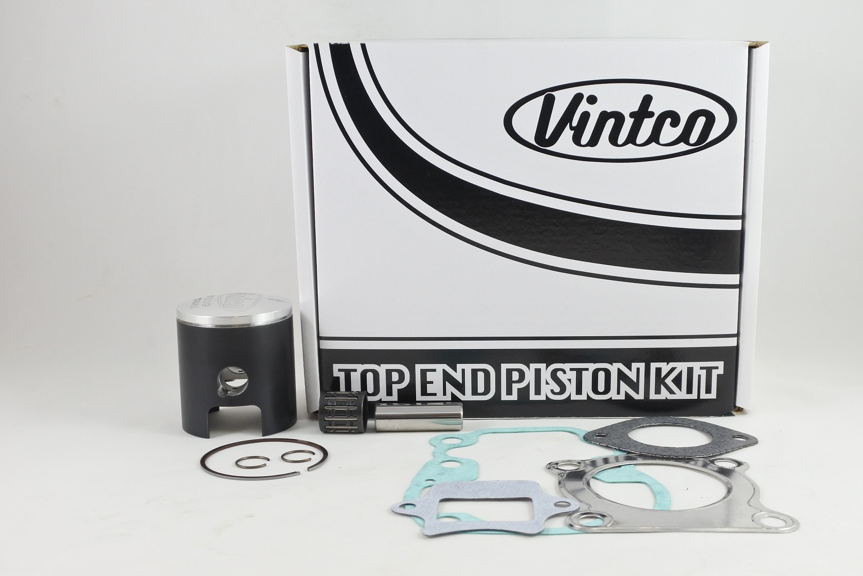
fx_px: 887
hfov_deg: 51.9
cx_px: 432
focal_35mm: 37
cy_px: 288
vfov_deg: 35.9
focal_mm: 14
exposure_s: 1/125
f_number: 4
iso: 500
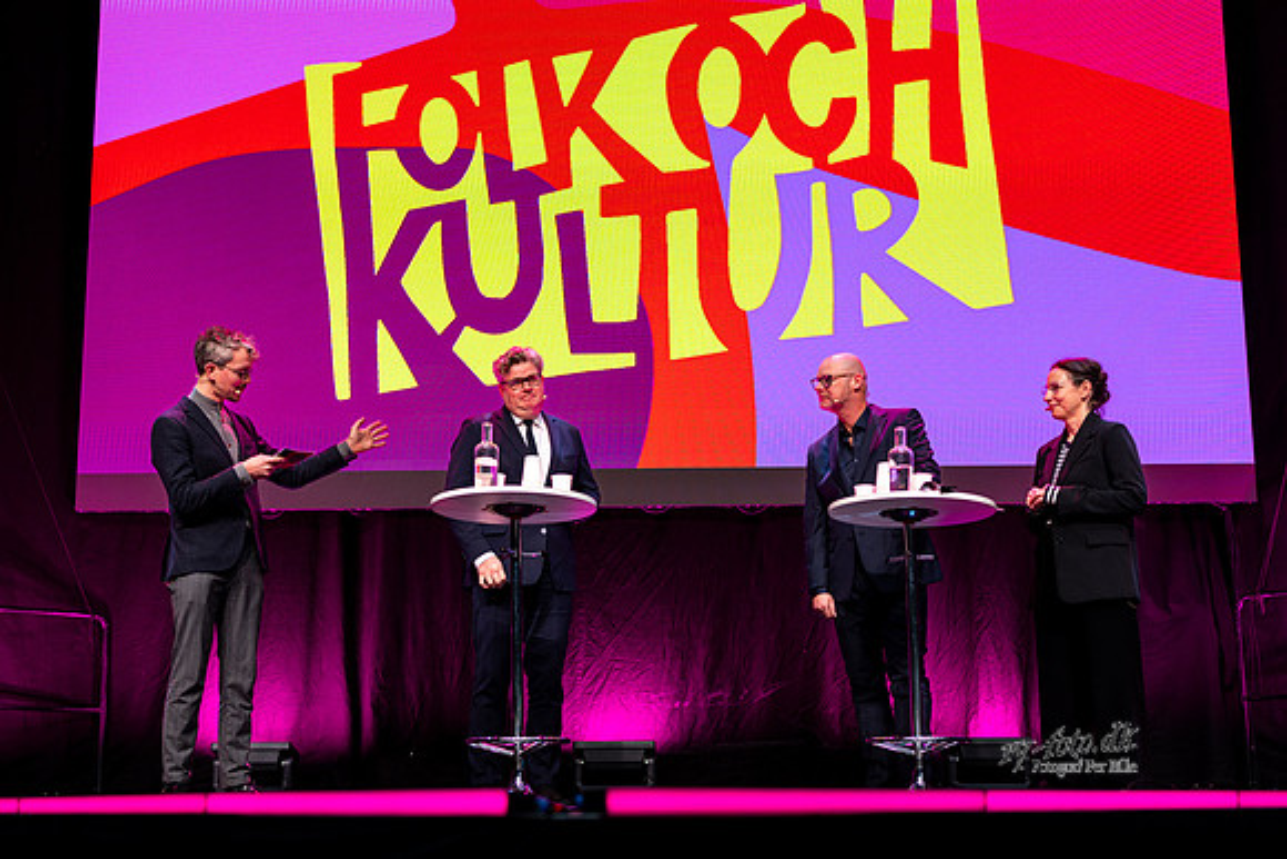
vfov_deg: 29.2
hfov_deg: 42.7
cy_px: 528
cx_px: 547
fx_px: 1642
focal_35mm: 46
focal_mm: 35
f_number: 1.4
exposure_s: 1/200
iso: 100
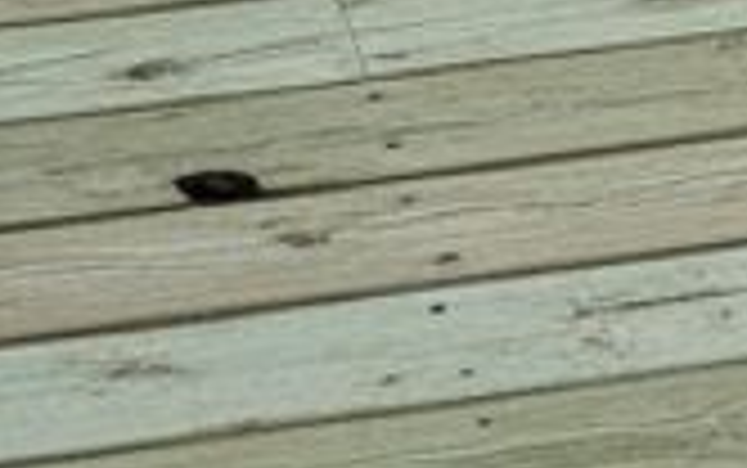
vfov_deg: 6.3
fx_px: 3748
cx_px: 1503
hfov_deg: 10.4
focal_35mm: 184
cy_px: -1098
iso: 470
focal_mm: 6.8
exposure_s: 1/579
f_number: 1.68
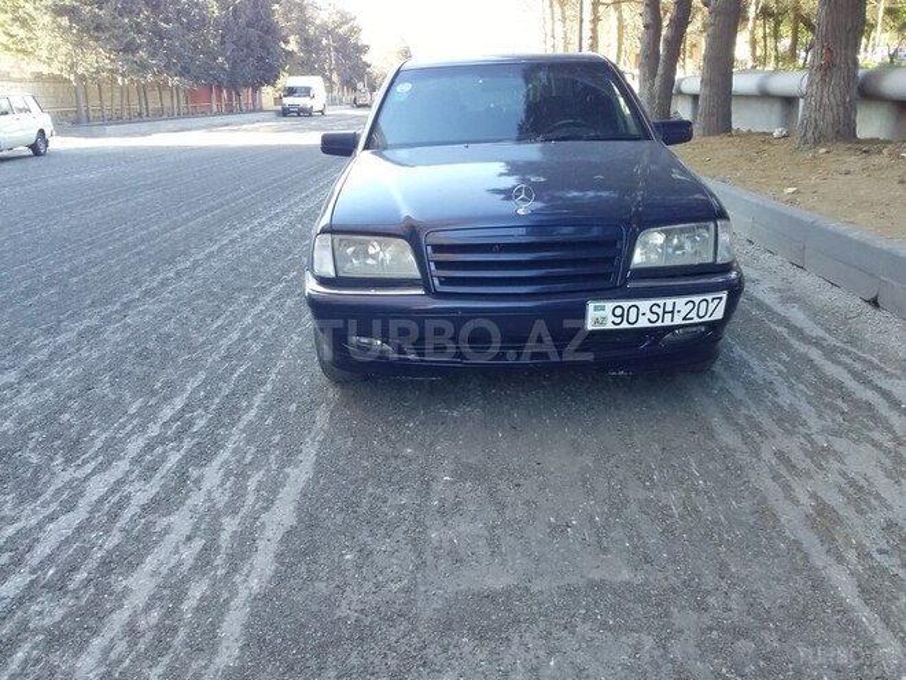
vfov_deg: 45.4
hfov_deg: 58.4
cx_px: 453
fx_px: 811
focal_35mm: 31
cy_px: 340
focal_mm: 3.3
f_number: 2.2
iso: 64
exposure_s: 1/100
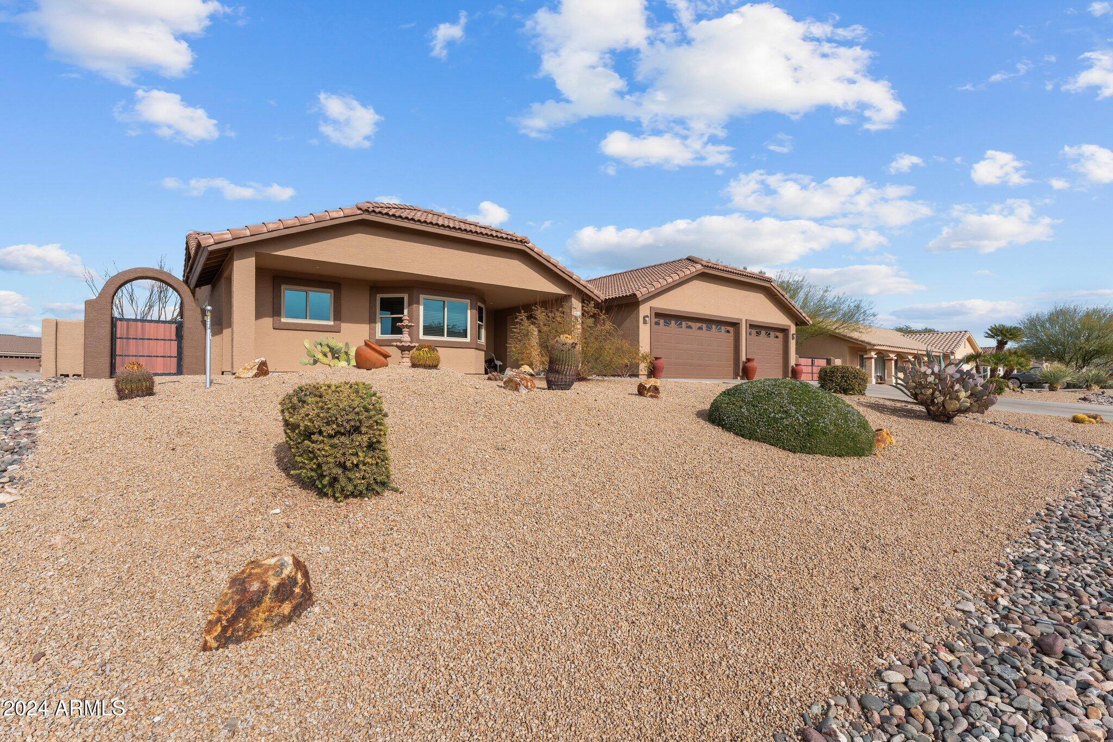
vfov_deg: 71.1
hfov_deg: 94.0
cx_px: 556
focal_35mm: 17
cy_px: 371
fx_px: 519
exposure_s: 1/500
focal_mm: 16.8
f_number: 8
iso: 400
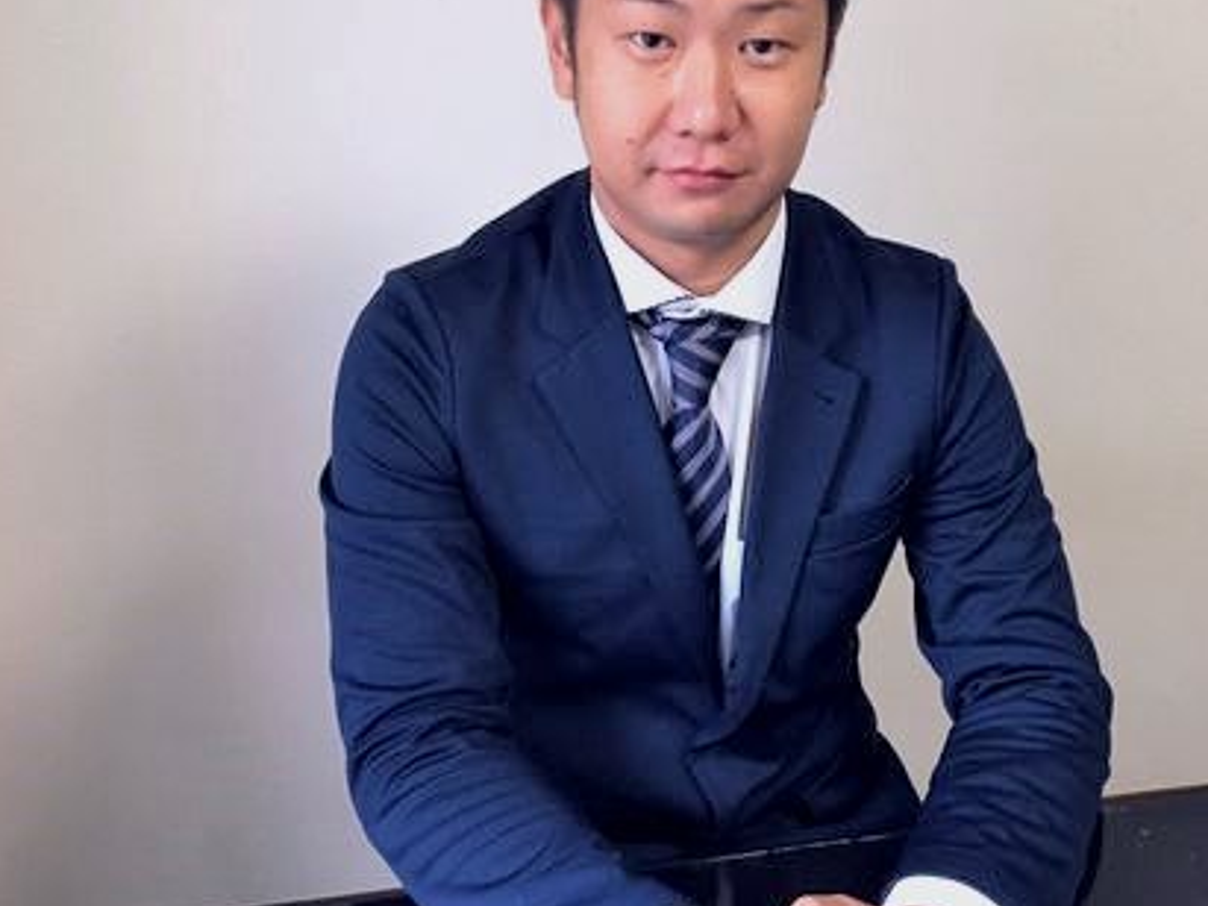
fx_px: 1535
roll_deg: -0.6
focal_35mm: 44
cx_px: 695
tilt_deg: -21.7
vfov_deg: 32.8
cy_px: 381
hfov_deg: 42.8
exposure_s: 1/30
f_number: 2.2
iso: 100
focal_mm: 4.15
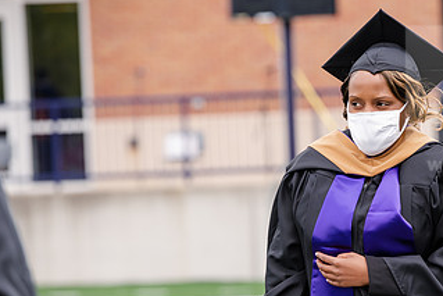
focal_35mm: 327
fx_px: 4026
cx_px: 364
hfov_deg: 6.3
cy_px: 194
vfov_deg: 4.2
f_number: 5
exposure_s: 1/640
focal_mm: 180
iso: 500
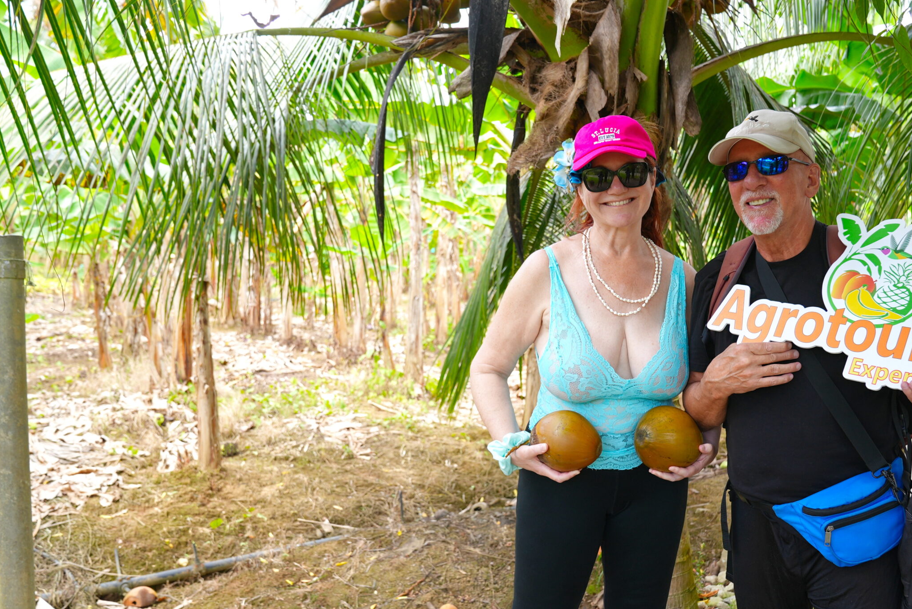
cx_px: 530
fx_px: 760
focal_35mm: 30
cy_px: 361
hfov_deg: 61.5
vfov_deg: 43.5
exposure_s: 1/160
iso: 250
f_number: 4
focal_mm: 24
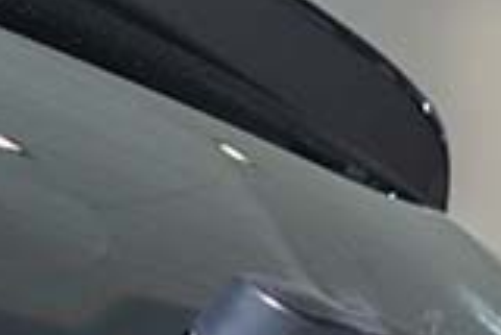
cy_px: 836
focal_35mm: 240
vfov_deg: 5.5
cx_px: 1484
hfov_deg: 7.6
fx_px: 3343
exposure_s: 1/250
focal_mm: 40
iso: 100
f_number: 2.8
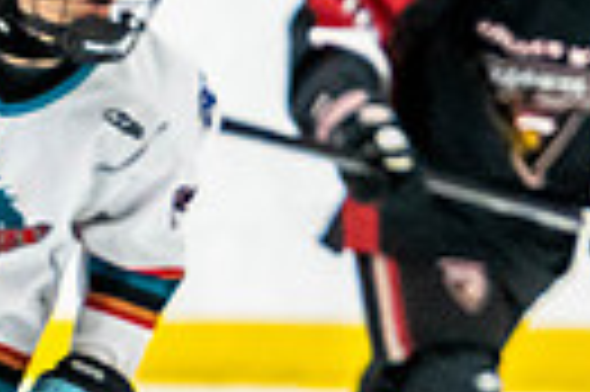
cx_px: -364
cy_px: 653
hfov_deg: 2.1
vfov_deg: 1.4
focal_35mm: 961
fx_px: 15730
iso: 3200
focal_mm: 160
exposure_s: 1/640
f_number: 2.8
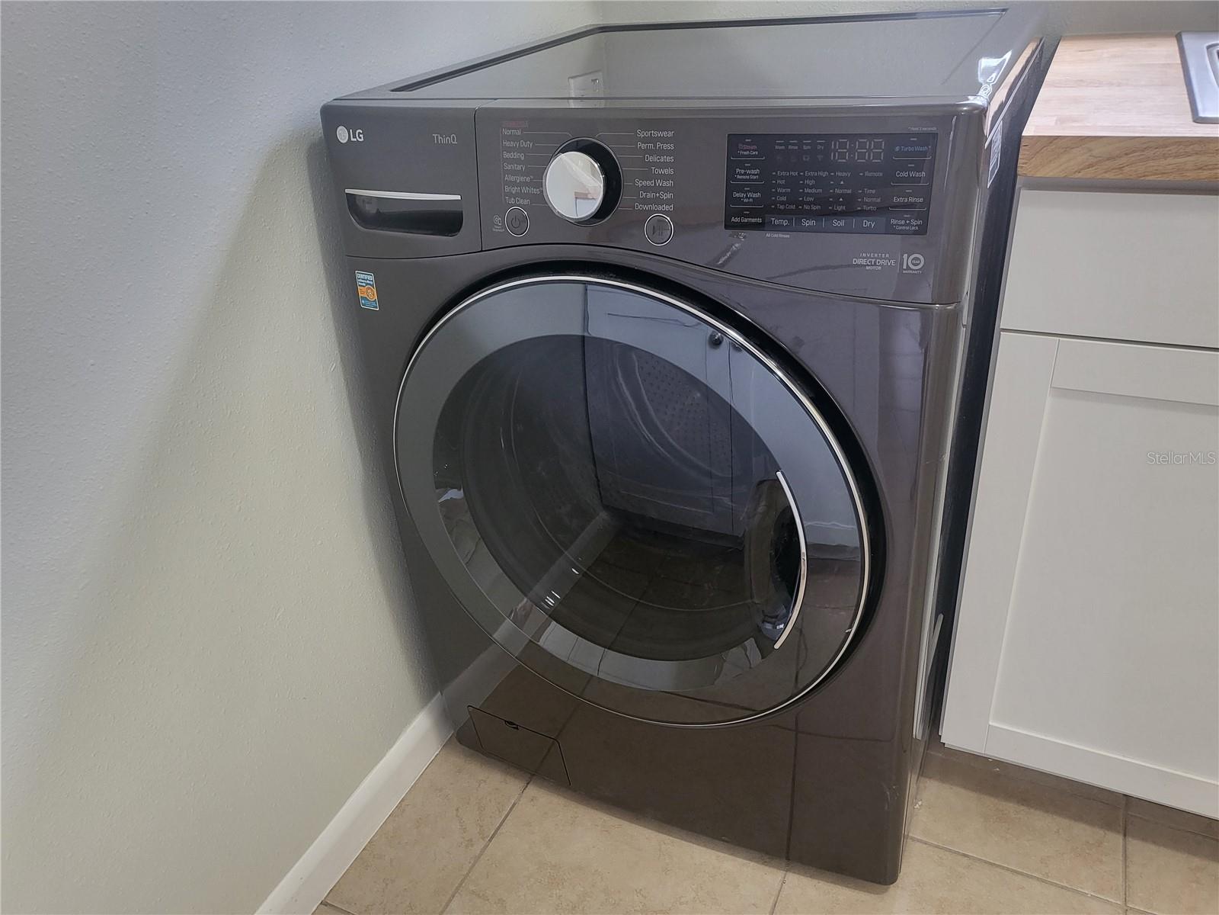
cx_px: 610
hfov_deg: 67.3
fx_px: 916
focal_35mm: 26
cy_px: 458
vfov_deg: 53.1
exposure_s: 1/40
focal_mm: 4.25
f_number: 1.8
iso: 200
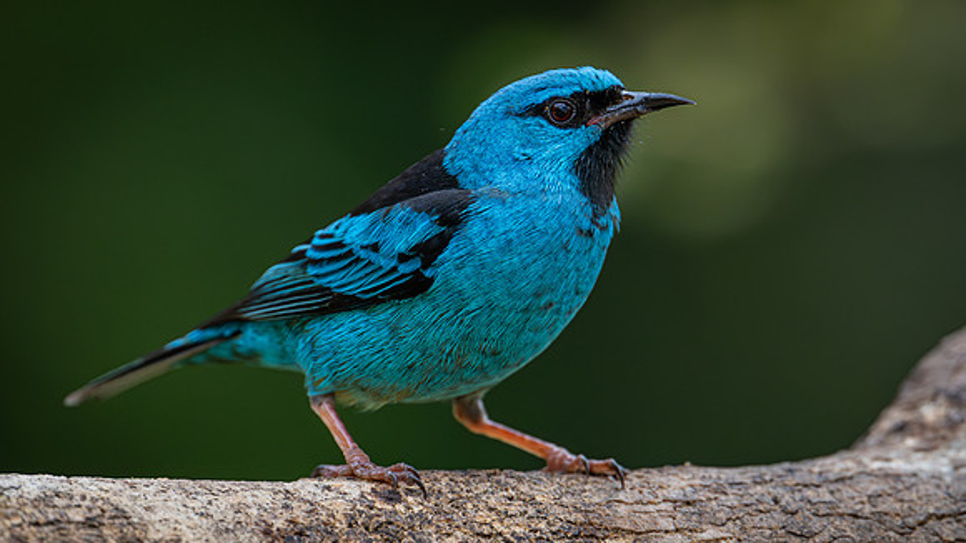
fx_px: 21128
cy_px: 213
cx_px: 529
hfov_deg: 2.6
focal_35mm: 825
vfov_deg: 1.5
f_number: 6.3
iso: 2500
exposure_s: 1/1000
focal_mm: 560
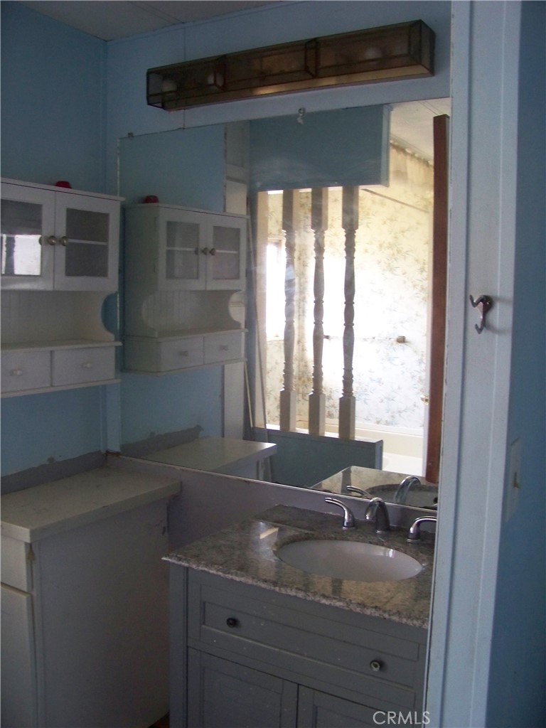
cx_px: 273
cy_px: 364
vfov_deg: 55.4
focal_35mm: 33
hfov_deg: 42.9
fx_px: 694
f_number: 2.8
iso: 320
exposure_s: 1/30
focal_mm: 5.85
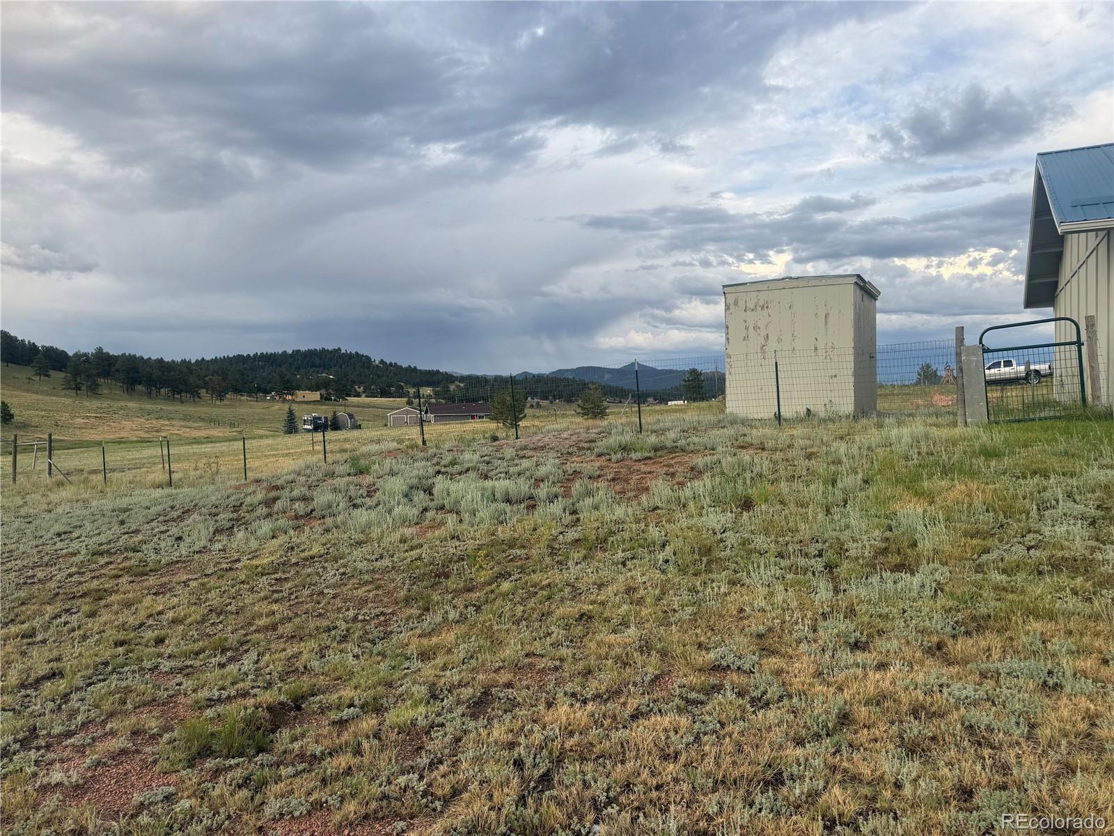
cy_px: 418
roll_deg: +0.9
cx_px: 557
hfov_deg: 71.6
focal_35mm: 24
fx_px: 772
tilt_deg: -0.5
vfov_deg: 56.8
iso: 80
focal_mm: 6.76
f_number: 1.78
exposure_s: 1/722
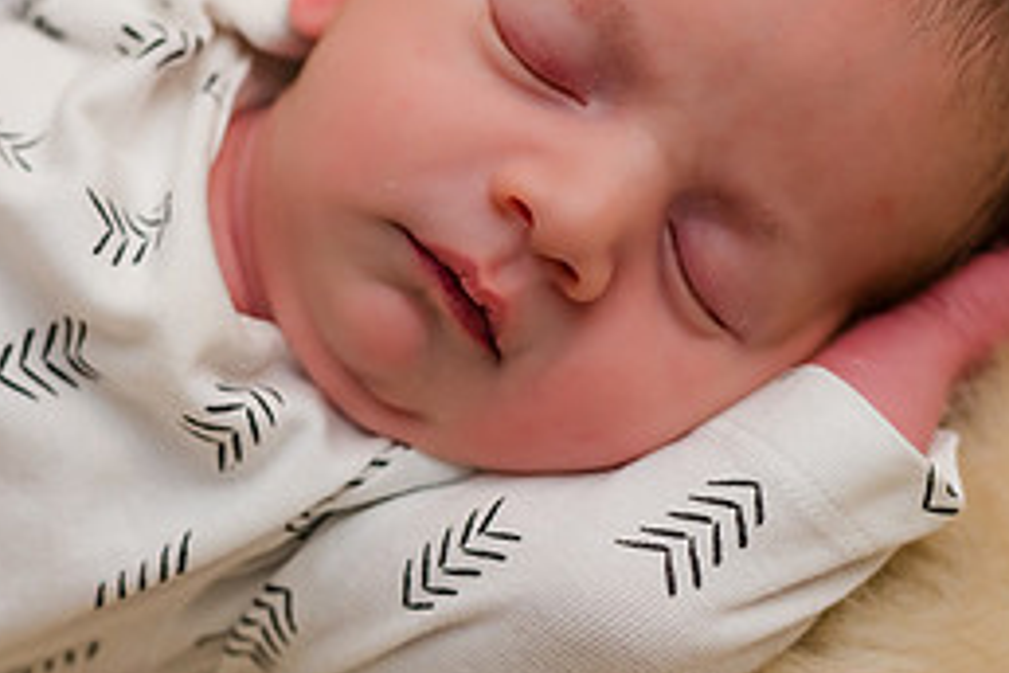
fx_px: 3279
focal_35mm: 117
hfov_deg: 17.4
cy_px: 88
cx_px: 249
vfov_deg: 11.6
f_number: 2.8
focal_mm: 44
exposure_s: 1/500
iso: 800
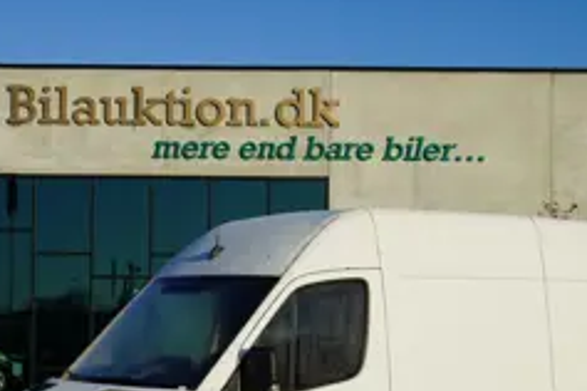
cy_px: 324
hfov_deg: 27.0
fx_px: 1223
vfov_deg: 18.0
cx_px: 339
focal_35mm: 75
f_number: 10
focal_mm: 37
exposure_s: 1/250
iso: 100
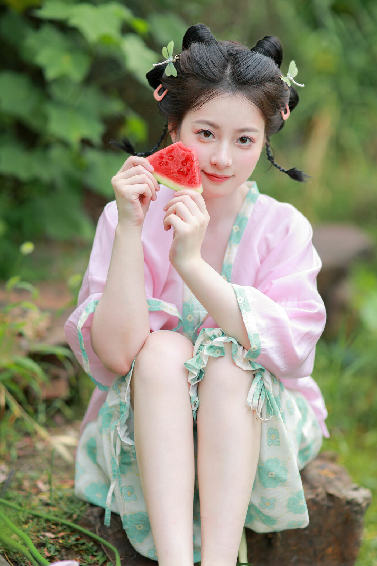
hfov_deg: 16.3
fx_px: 1319
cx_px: 188
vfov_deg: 24.2
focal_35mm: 84
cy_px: 283
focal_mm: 85
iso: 100
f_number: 1.8
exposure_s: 1/500
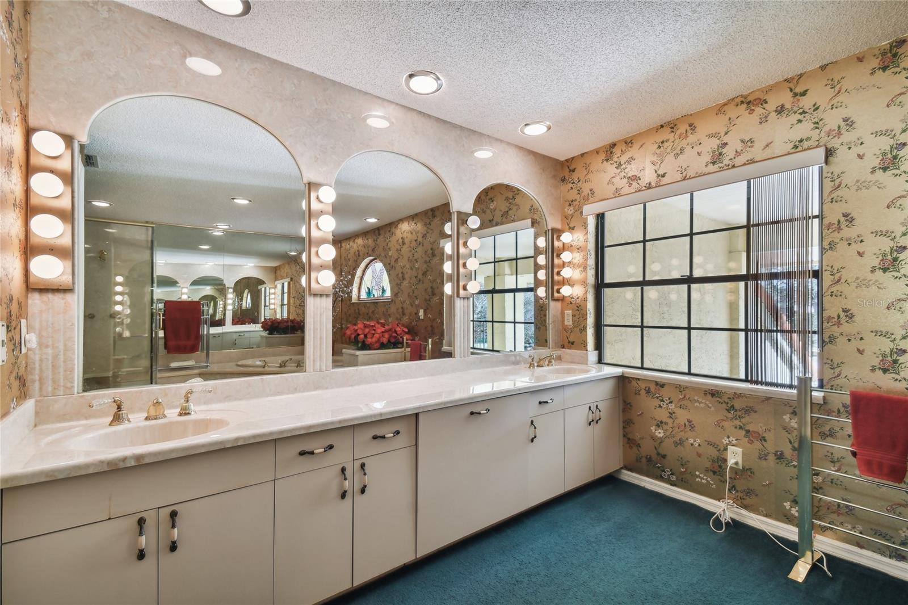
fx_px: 378
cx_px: 454
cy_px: 302
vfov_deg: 77.3
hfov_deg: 100.4
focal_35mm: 15
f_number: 7.1
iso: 100
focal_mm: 10
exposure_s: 1/10
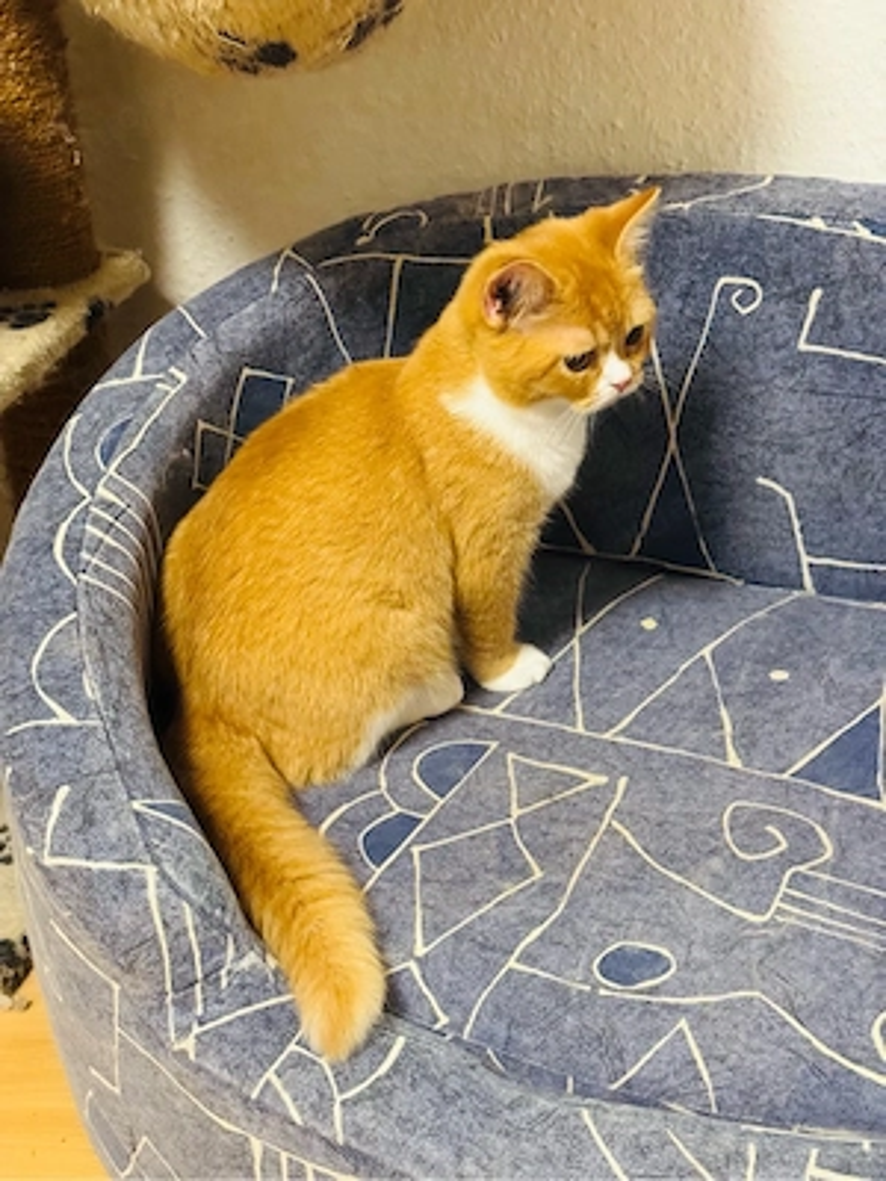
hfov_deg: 30.3
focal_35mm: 48
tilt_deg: -29.3
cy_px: 590
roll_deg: +1.1
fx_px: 1638
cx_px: 443
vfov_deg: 39.7
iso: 500
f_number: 1.78
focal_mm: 6.76
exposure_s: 1/25
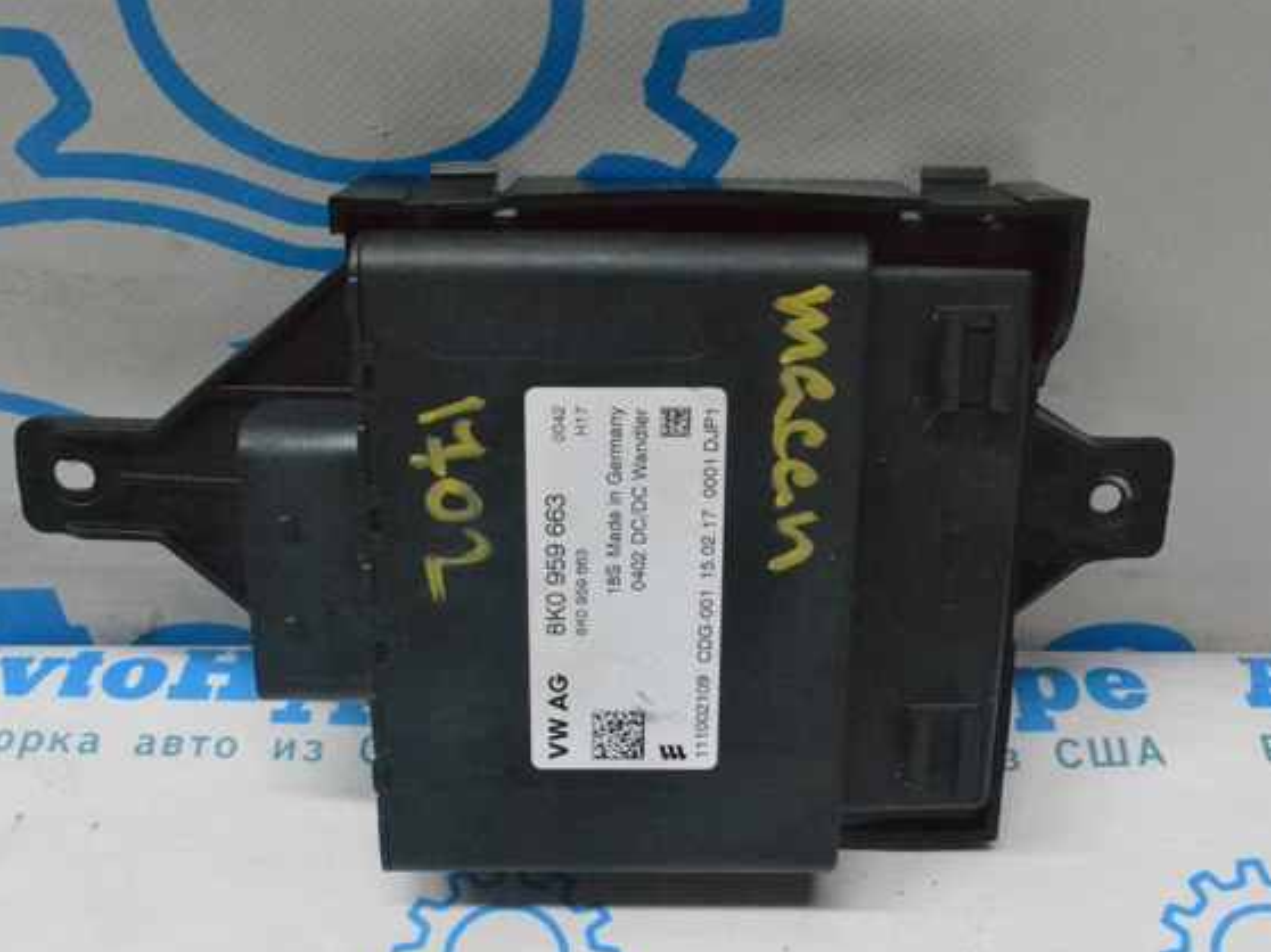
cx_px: 613
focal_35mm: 43
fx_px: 1578
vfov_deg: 33.6
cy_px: 481
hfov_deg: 43.9
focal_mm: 26
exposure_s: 1/160
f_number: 10
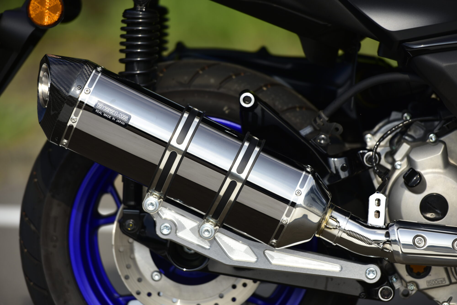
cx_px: 228
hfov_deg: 10.3
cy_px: 152
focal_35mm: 200
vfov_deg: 6.9
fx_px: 2540
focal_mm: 200
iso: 100
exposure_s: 1/2000
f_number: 2.8
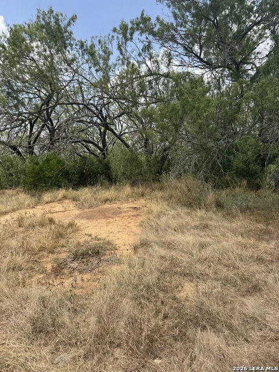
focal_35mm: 24
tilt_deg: -6.3
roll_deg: +4.9
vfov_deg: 71.6
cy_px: 186
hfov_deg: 56.8
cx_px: 140
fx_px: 258
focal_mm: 6.76
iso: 80
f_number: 1.78
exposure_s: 1/3247
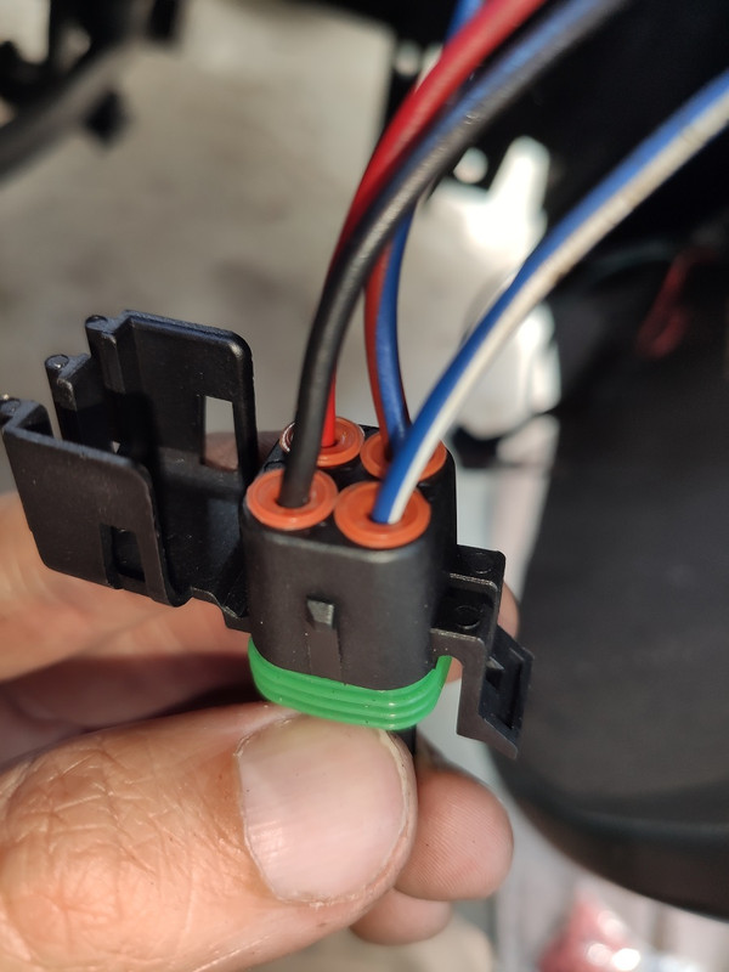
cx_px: 364
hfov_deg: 53.1
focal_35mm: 26
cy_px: 486
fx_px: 730
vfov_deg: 67.3
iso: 221
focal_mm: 4.77
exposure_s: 1/100
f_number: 1.75
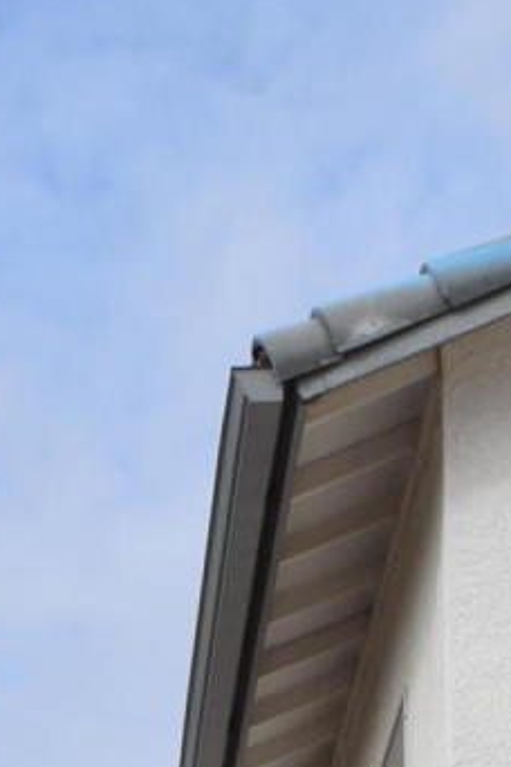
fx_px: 3364
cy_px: 1662
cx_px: -4
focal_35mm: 158
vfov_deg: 11.4
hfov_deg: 8.6
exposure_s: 1/200
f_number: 10
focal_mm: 18
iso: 100
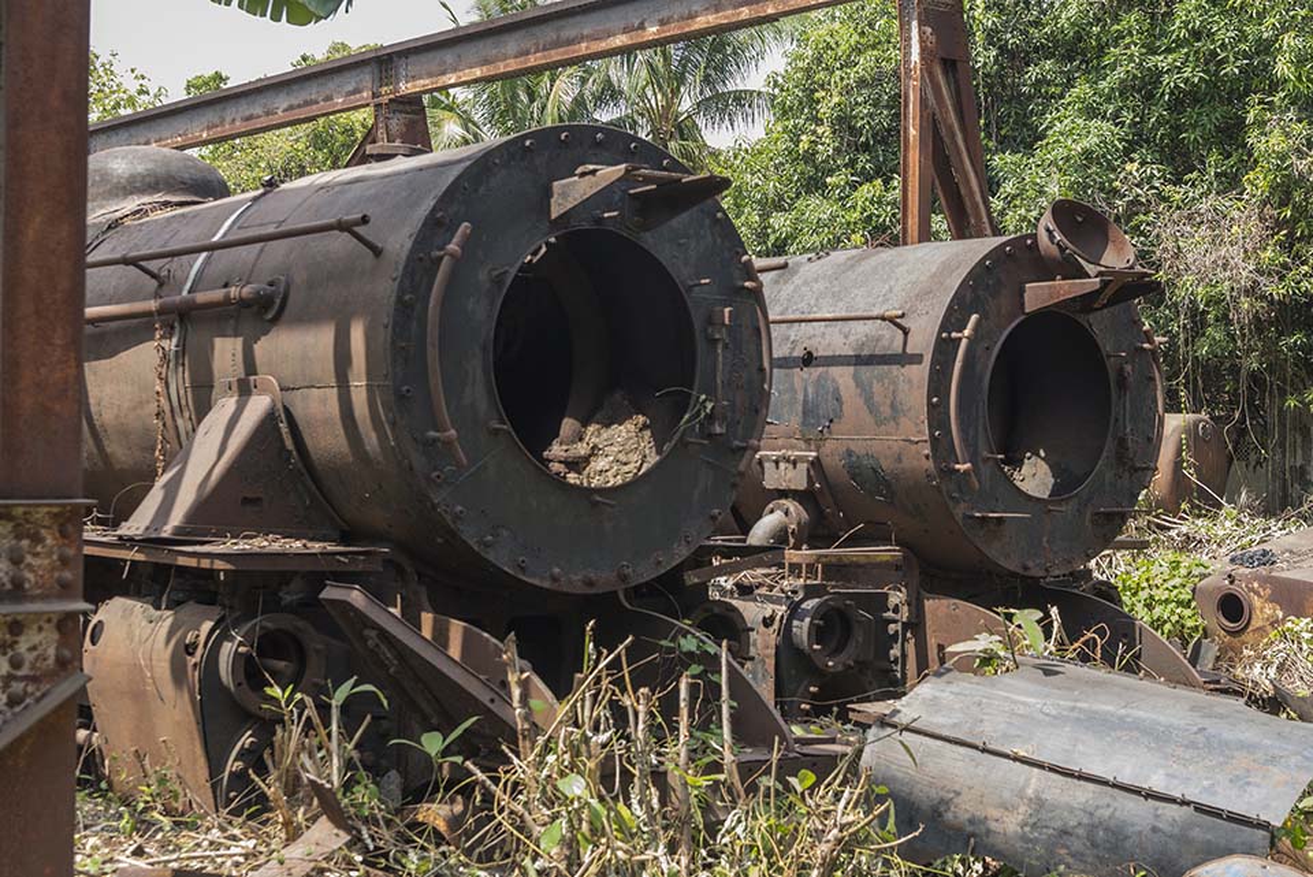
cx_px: 656
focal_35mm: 50
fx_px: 1824
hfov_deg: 39.6
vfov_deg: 27.0
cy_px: 438
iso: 560
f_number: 8
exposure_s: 1/160
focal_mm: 50
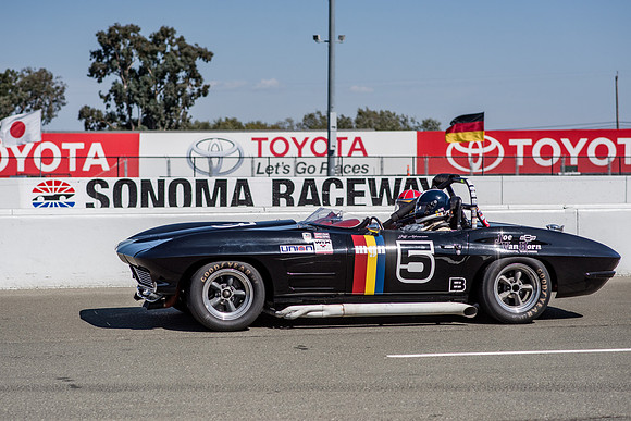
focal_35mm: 94
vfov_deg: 14.6
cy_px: 221
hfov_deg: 21.8
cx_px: 292
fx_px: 1641
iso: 200
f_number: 4
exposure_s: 1/8000
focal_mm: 85
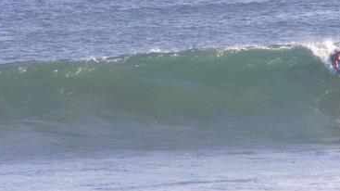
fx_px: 6172
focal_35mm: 685
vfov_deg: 1.8
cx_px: 215
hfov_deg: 3.2
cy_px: 84
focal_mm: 69.45
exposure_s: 1/160
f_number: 5.6
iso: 50
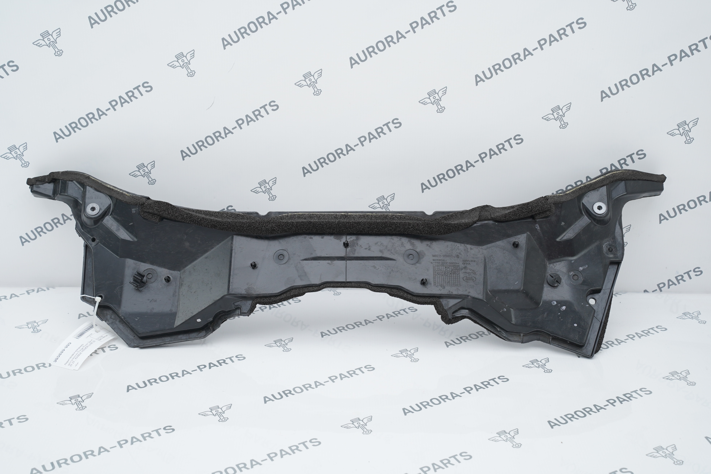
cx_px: 356
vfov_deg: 28.1
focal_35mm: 48
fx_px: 948
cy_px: 237
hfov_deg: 41.1
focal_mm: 48
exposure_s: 1/160
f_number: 6.3
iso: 500
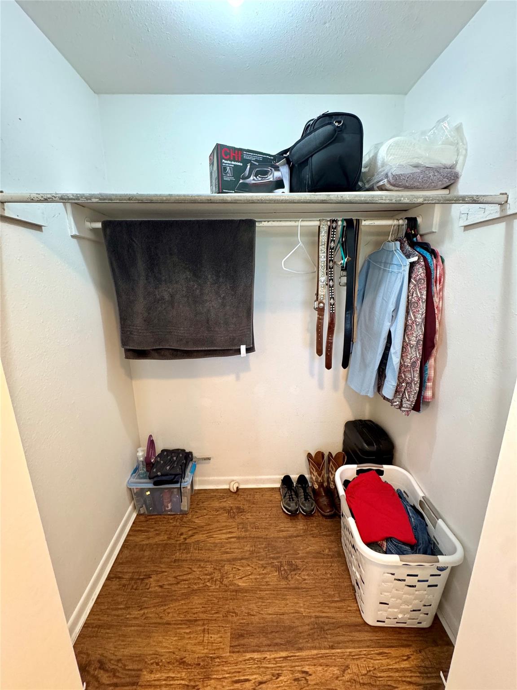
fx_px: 279
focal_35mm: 14
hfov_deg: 85.7
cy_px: 345
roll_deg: +0.1
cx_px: 258
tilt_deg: -14.1
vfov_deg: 102.1
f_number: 2.2
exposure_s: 1/120
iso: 320
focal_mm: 2.22
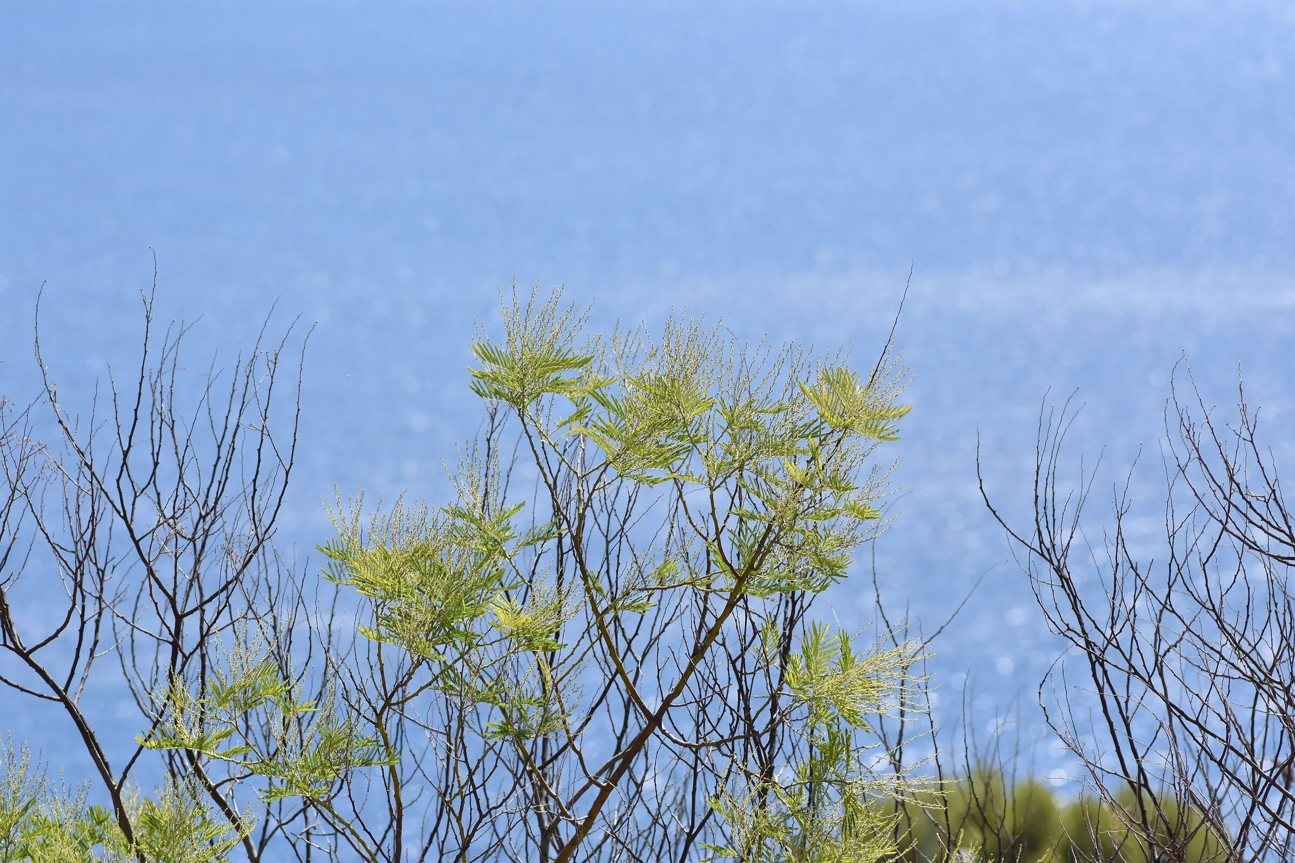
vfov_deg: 9.1
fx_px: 5395
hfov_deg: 13.7
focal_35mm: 150
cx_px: 648
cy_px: 432
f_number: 4.8
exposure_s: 1/8000
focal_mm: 100
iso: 1000
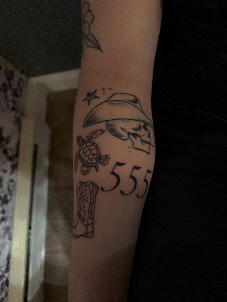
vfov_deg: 71.6
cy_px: 151
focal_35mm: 24
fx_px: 210
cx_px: 114
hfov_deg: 56.8
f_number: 1.78
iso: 1000
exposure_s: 1/30
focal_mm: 6.76
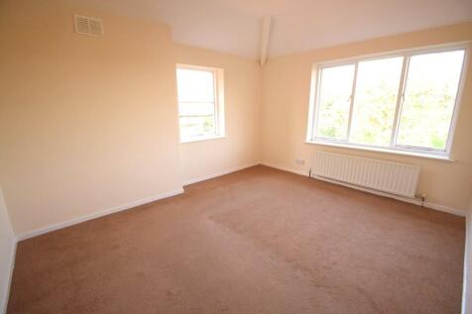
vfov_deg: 77.3
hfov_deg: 100.4
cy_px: 157
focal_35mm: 15
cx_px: 236
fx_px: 197
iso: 400
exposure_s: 1/60
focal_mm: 10
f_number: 4.5
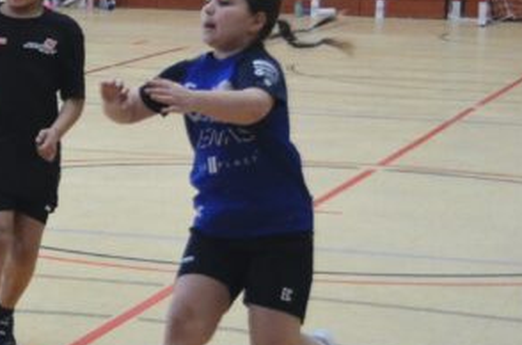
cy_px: 149
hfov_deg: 12.2
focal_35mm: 157
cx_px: -368
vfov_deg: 8.7
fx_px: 2269
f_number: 4.5
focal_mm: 30
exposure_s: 1/500
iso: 1600
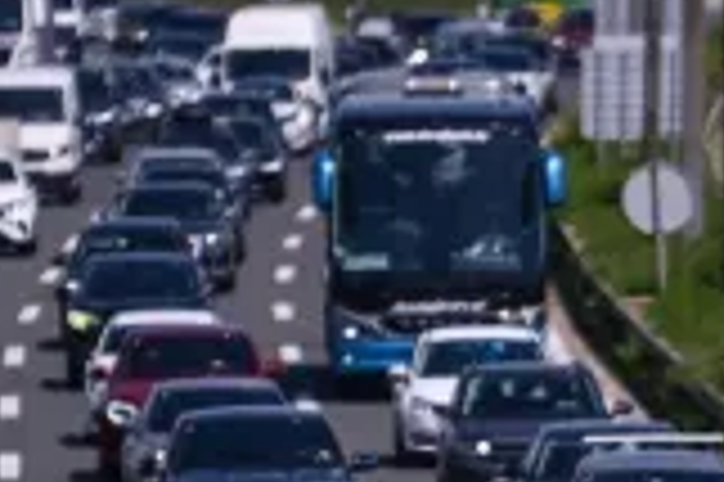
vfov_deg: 1.6
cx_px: 540
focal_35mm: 874
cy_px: 728
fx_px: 17559
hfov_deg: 2.4
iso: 64
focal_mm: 185
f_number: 2.8
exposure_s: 1/3200
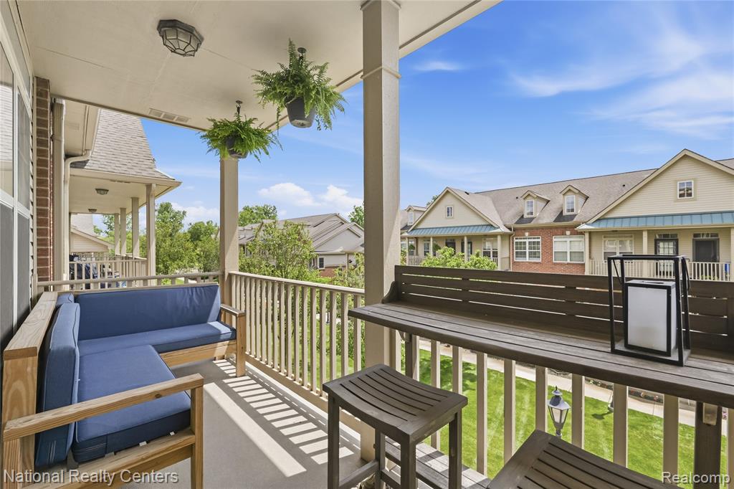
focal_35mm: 14
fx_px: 285
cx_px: 367
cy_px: 244
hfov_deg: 104.3
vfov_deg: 81.2
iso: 100
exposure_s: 1/200
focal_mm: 14
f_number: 5.6
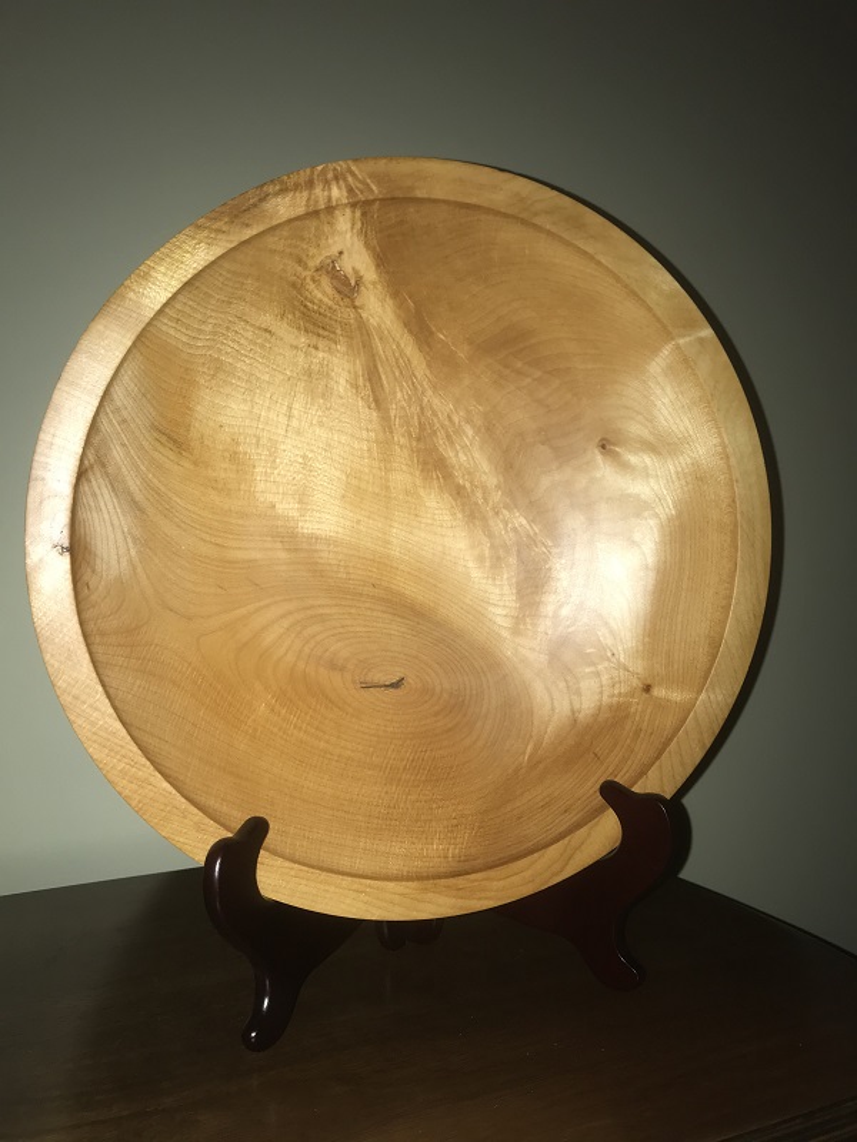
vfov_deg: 63.4
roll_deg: +2.8
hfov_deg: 49.7
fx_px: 924
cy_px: 571
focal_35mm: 28
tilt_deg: +1.5
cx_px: 428
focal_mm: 3.99
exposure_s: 1/30
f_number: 1.8
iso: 20
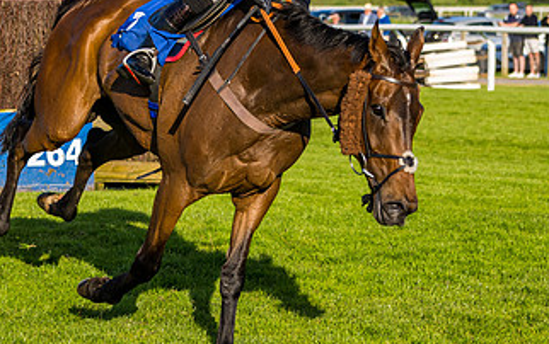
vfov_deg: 6.8
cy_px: 76
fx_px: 2906
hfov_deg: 10.8
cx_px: 122
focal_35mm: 194
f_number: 4
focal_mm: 70
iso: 200
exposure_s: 1/1250
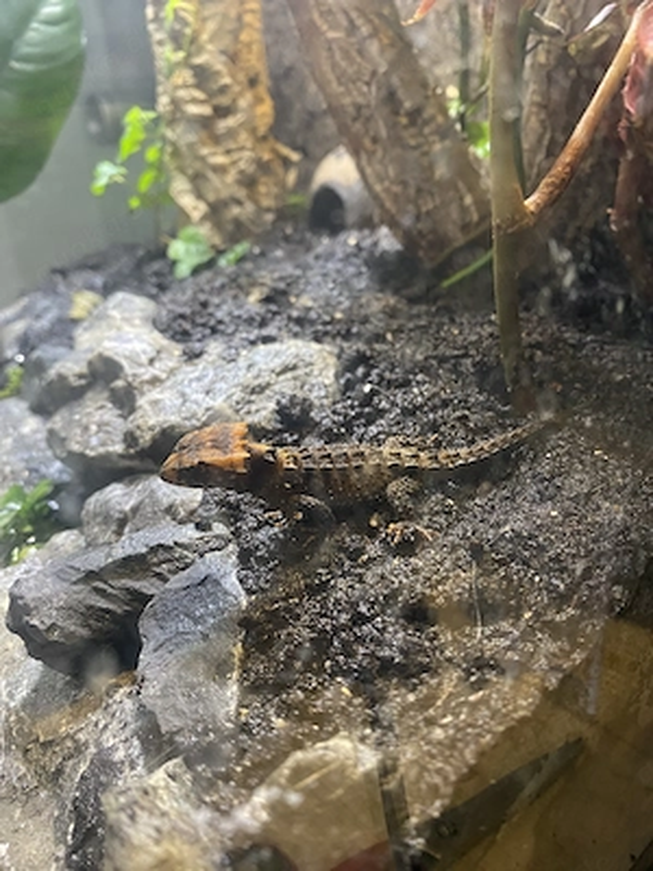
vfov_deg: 69.4
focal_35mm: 25
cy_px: 436
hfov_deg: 54.9
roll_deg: +5.4
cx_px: 326
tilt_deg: -21.3
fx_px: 629
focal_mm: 4.25
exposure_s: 1/33
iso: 400
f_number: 1.8
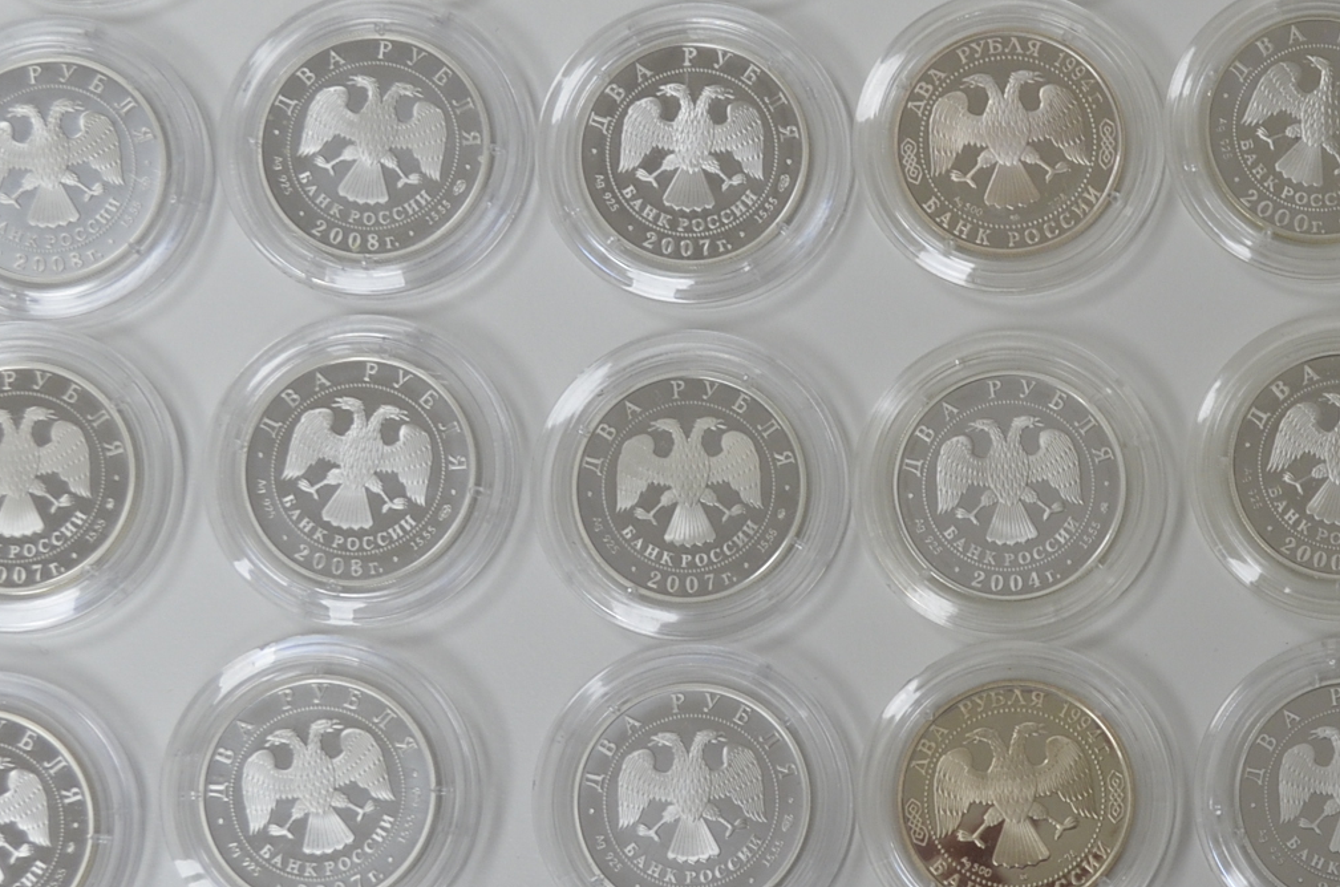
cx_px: 1236
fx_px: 3945
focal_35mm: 106
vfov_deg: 12.8
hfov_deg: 18.9
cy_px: 513
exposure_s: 1/60
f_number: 5.6
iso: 400
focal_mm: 29
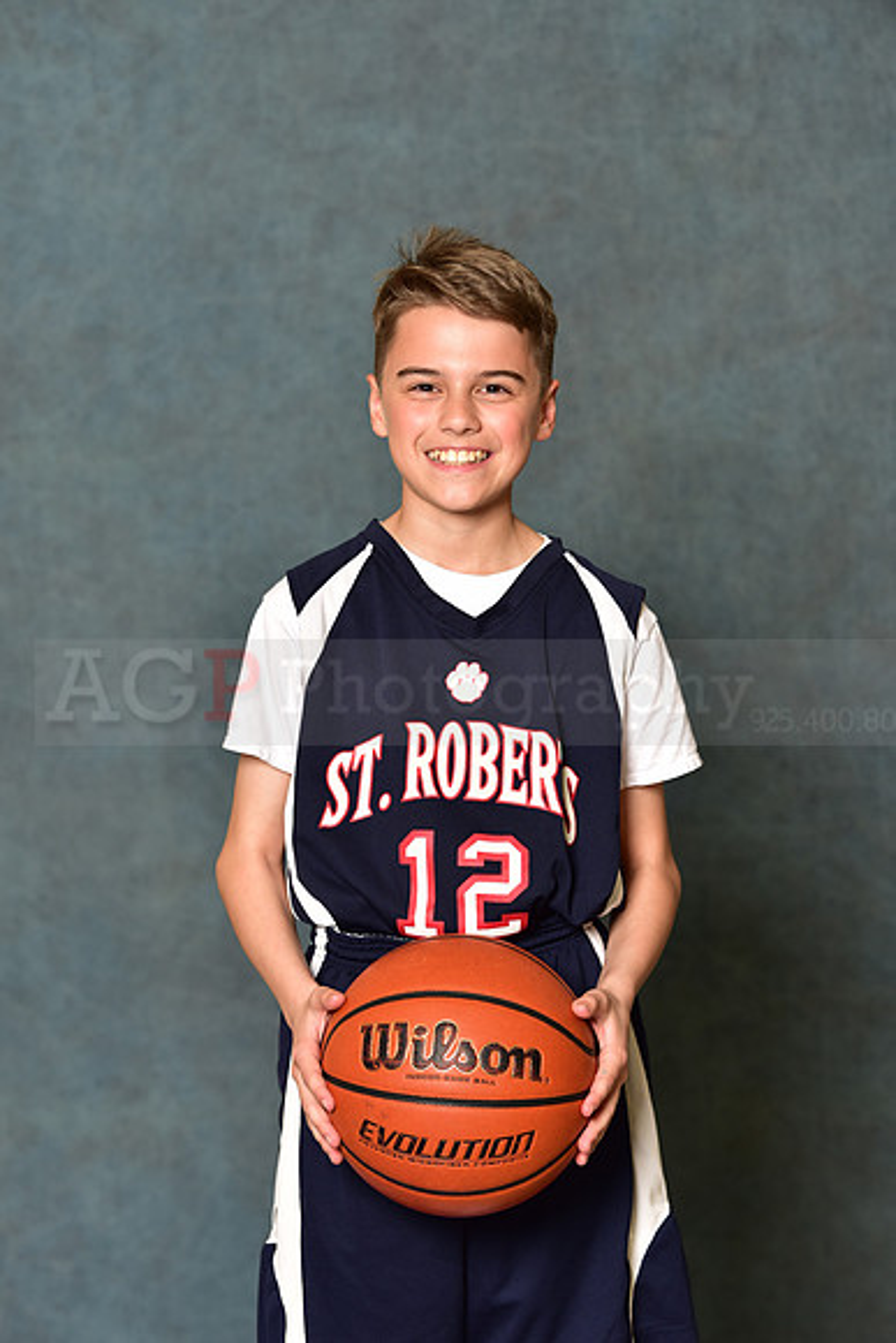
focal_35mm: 110
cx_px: 448
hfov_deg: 12.5
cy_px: 672
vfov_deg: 18.6
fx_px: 4104
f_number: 4.5
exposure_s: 1/200
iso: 320
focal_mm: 110
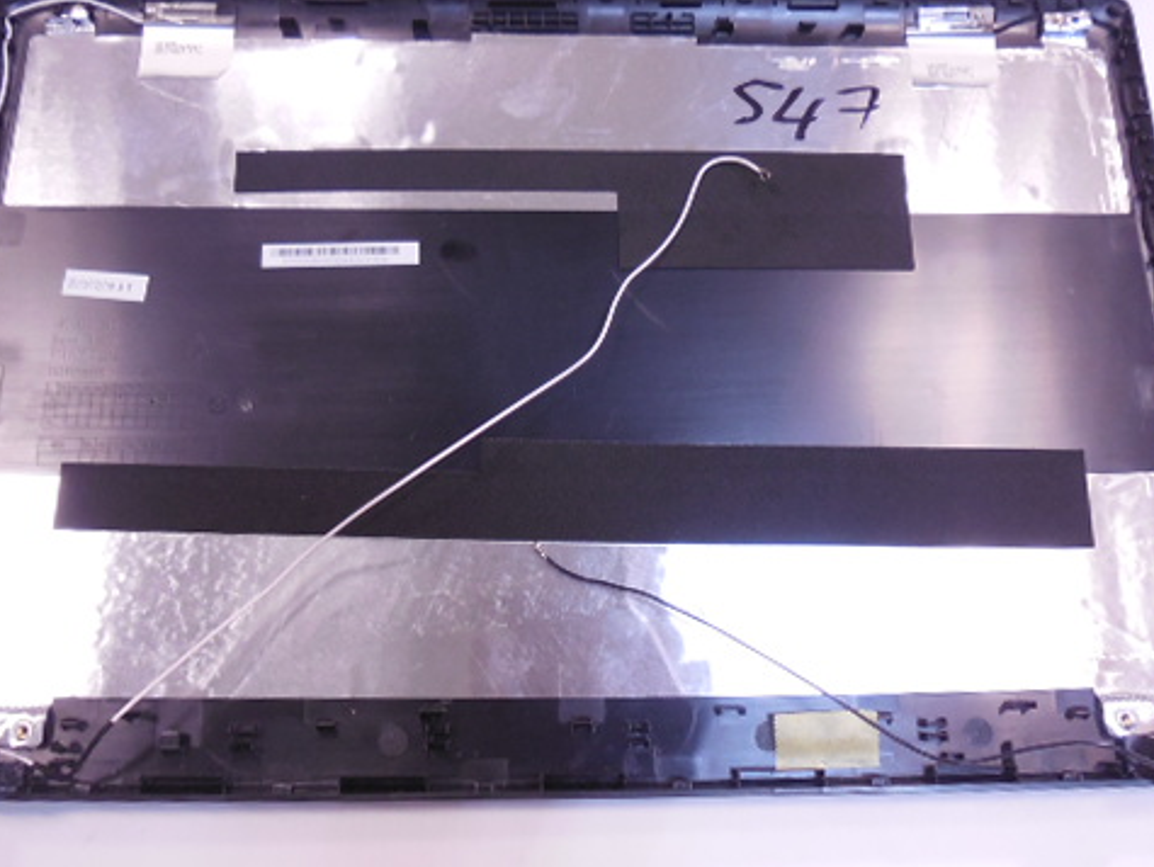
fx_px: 1168
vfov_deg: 40.4
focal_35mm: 35
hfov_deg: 52.6
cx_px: 568
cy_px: 311
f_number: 3.5
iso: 400
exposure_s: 1/30
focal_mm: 4.6
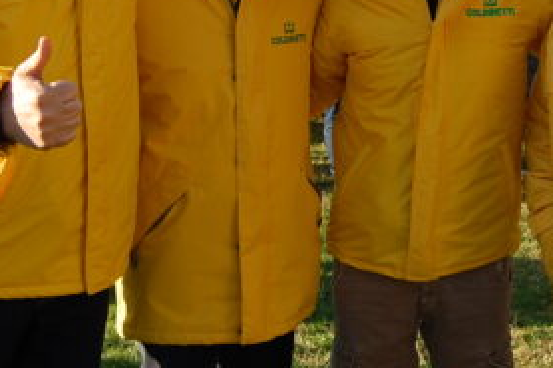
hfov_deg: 26.8
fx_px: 1151
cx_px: 386
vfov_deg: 18.0
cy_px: 64
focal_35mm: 75
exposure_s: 1/200
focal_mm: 20
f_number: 7.1
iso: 200
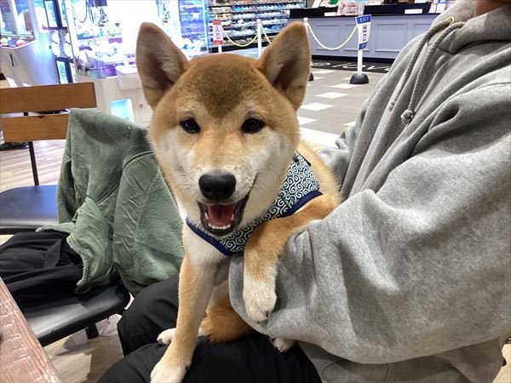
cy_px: 192
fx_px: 458
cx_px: 256
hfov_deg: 58.4
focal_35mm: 31
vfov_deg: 45.4
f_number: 2.4
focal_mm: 3.3
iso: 100
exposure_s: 1/60
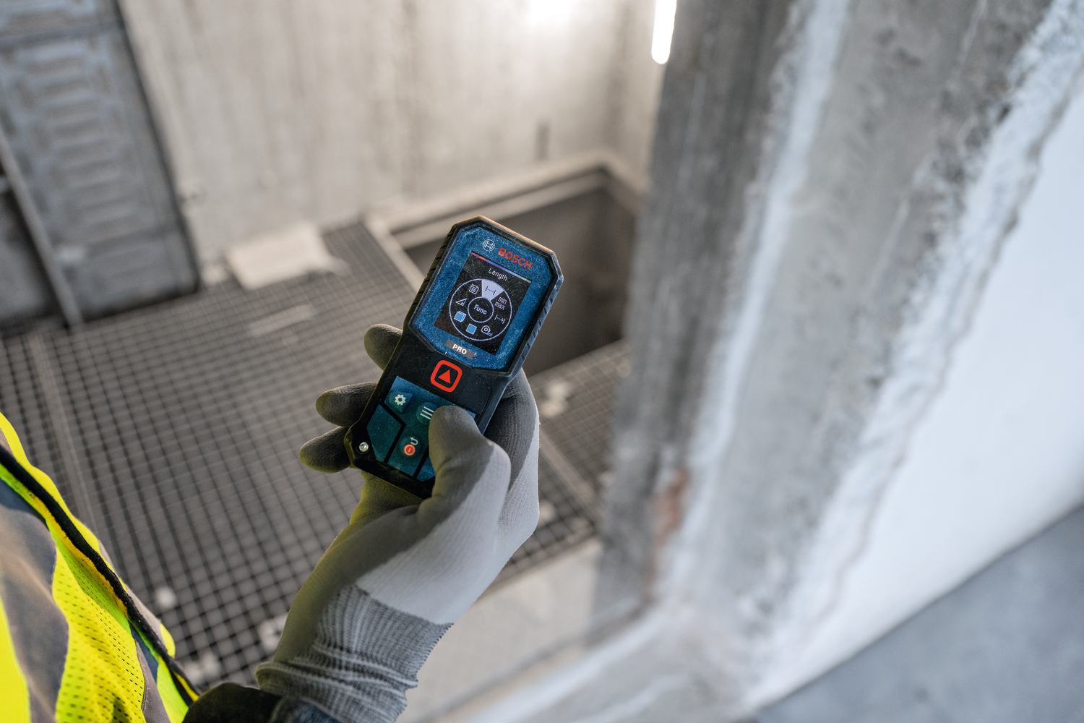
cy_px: 362
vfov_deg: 43.6
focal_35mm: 30
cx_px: 542
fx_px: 903
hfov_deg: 61.9
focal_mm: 30
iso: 1600
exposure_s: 1/125
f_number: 3.5
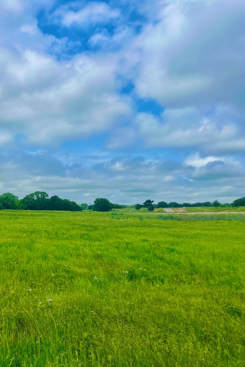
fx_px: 378
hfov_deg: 33.8
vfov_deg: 51.9
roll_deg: -0.7
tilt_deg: +4.7
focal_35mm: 37
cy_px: 186
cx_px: 19
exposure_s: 1/6897
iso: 50
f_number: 1.6
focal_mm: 5.1
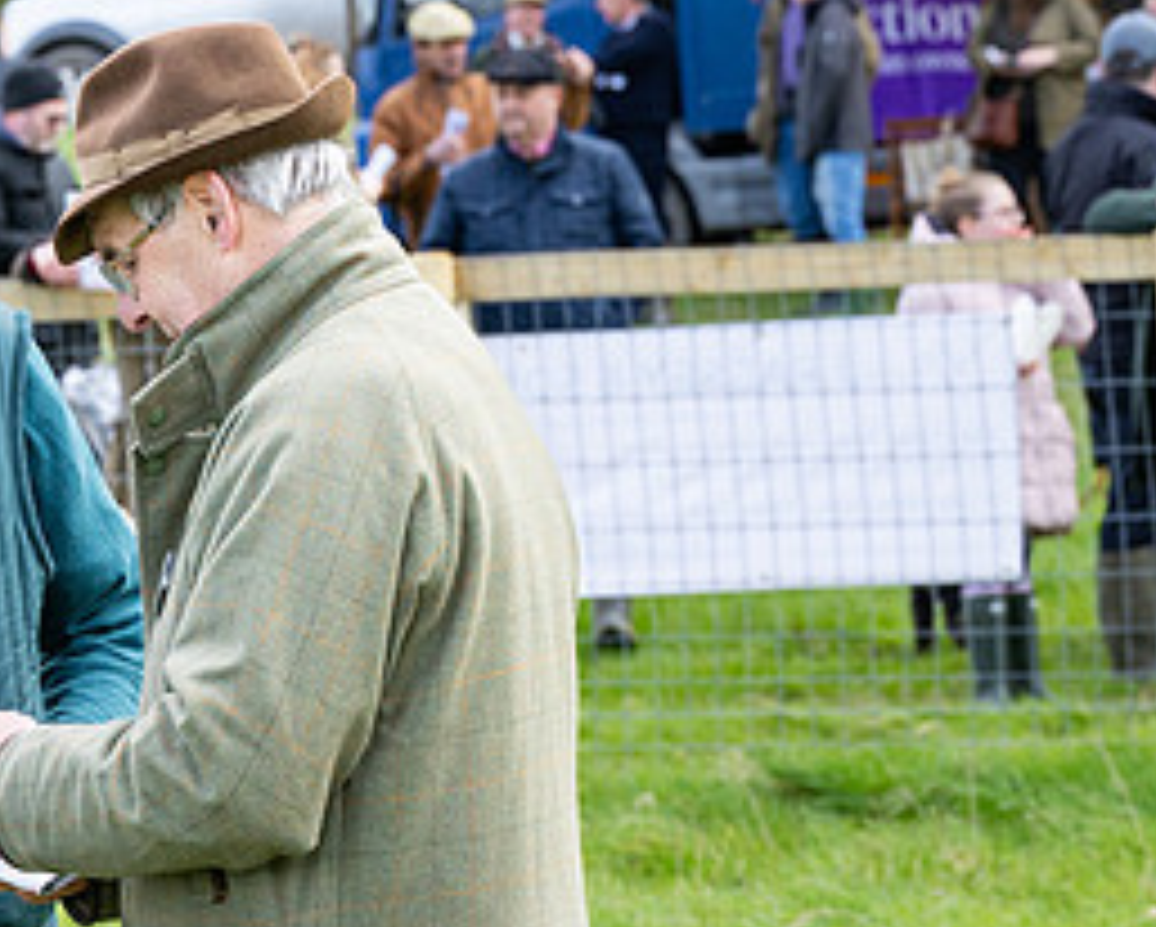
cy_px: 936
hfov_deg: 7.4
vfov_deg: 6.0
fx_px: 8868
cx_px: -79
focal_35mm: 259
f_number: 5
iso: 200
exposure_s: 1/320
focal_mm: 70
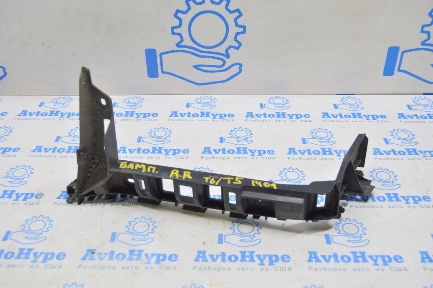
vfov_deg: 34.2
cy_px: 144
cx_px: 216
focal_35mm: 39
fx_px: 469
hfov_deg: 49.6
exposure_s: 1/20
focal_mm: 26
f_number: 5.6
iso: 400
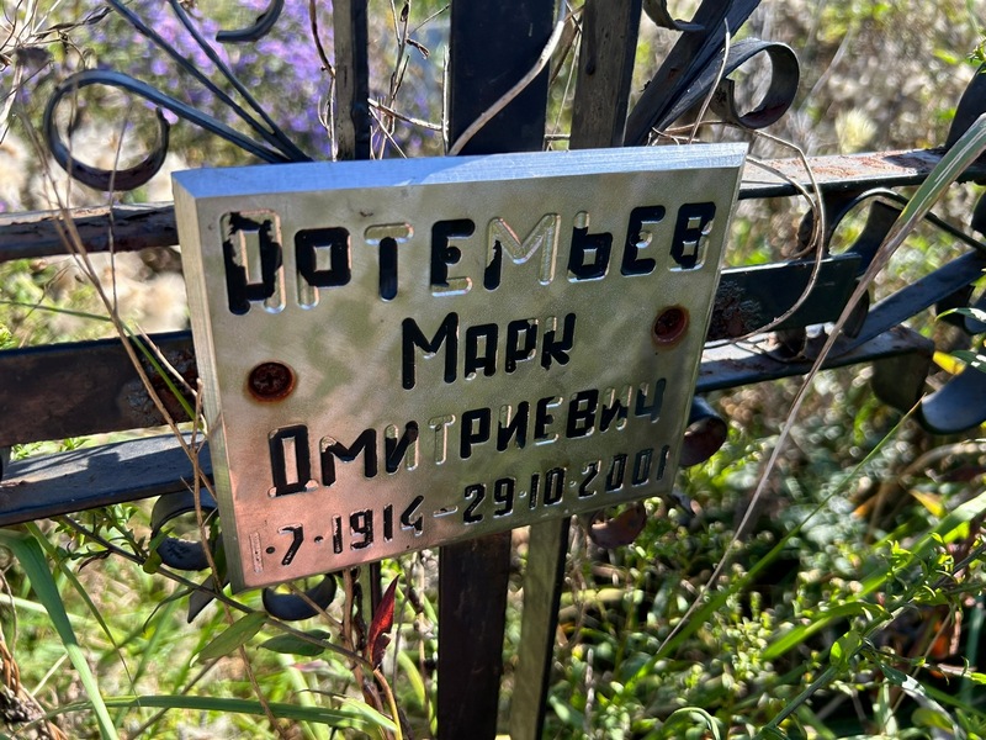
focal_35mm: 26
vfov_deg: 53.1
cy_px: 370
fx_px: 741
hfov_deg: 67.3
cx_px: 493
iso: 50
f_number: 1.5
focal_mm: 5.7
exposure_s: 1/572
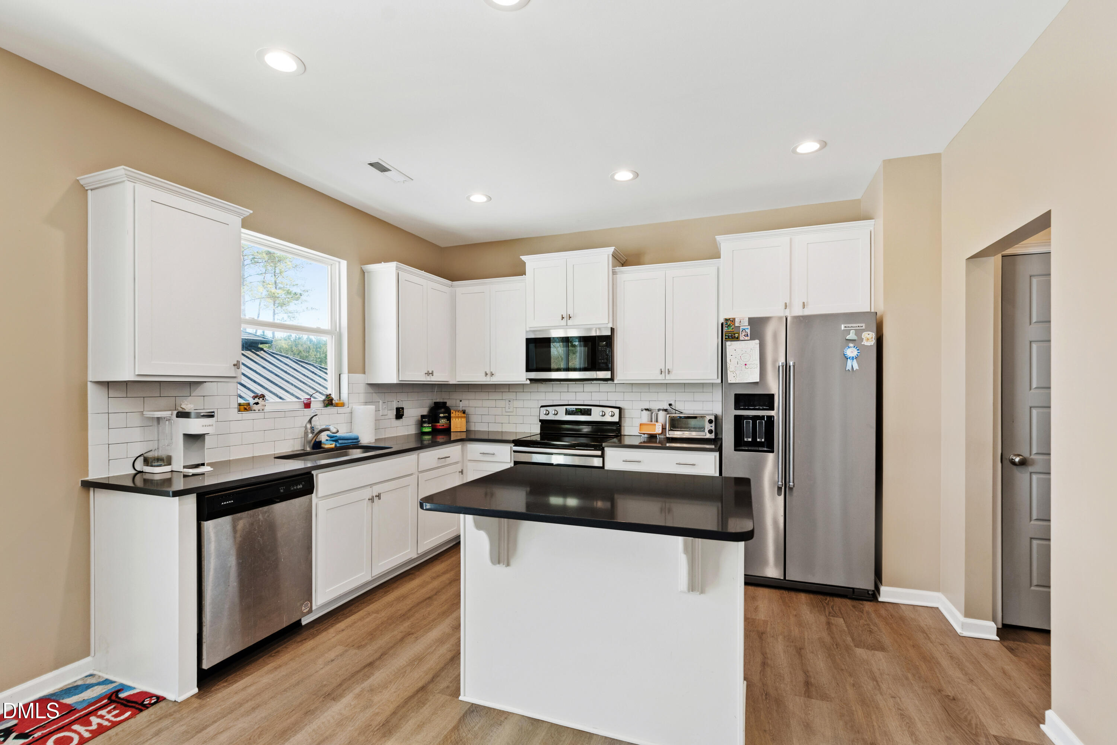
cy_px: 372
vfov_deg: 77.3
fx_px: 465
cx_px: 558
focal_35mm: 15
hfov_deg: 100.4
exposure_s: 1/2
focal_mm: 10
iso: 100
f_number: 8
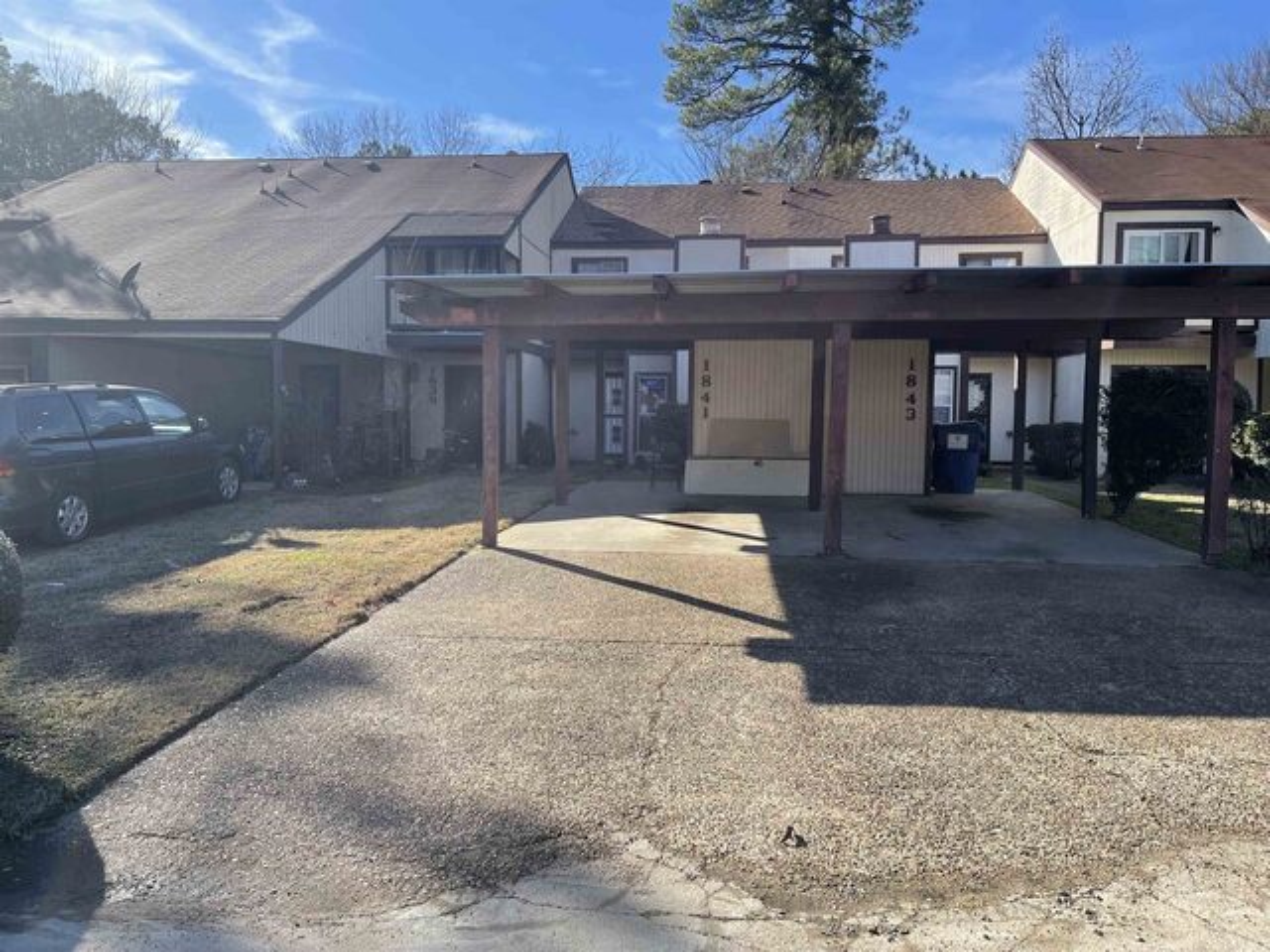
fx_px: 917
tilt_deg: -3.3
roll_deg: -2.5
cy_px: 476
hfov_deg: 69.4
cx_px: 635
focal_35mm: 25
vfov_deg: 54.9
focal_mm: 5.1
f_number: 1.6
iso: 32
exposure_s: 1/1553
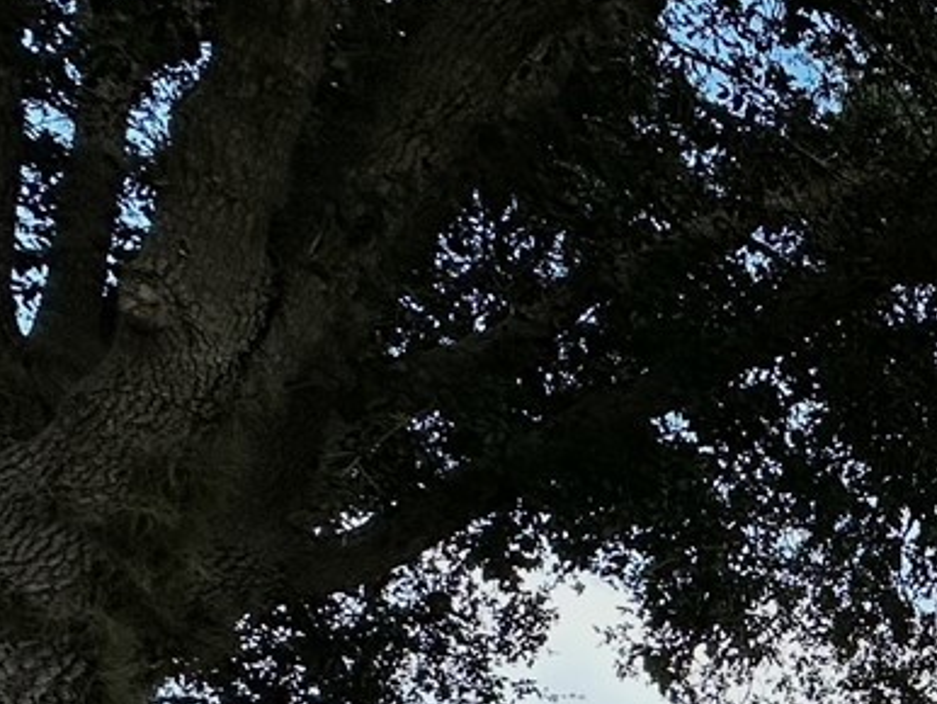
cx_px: 1643
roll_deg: -3.8
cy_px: 995
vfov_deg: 21.9
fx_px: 1571
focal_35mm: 58
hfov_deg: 22.1
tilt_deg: +7.0
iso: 40
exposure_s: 1/511
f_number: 2.2
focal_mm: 2.22
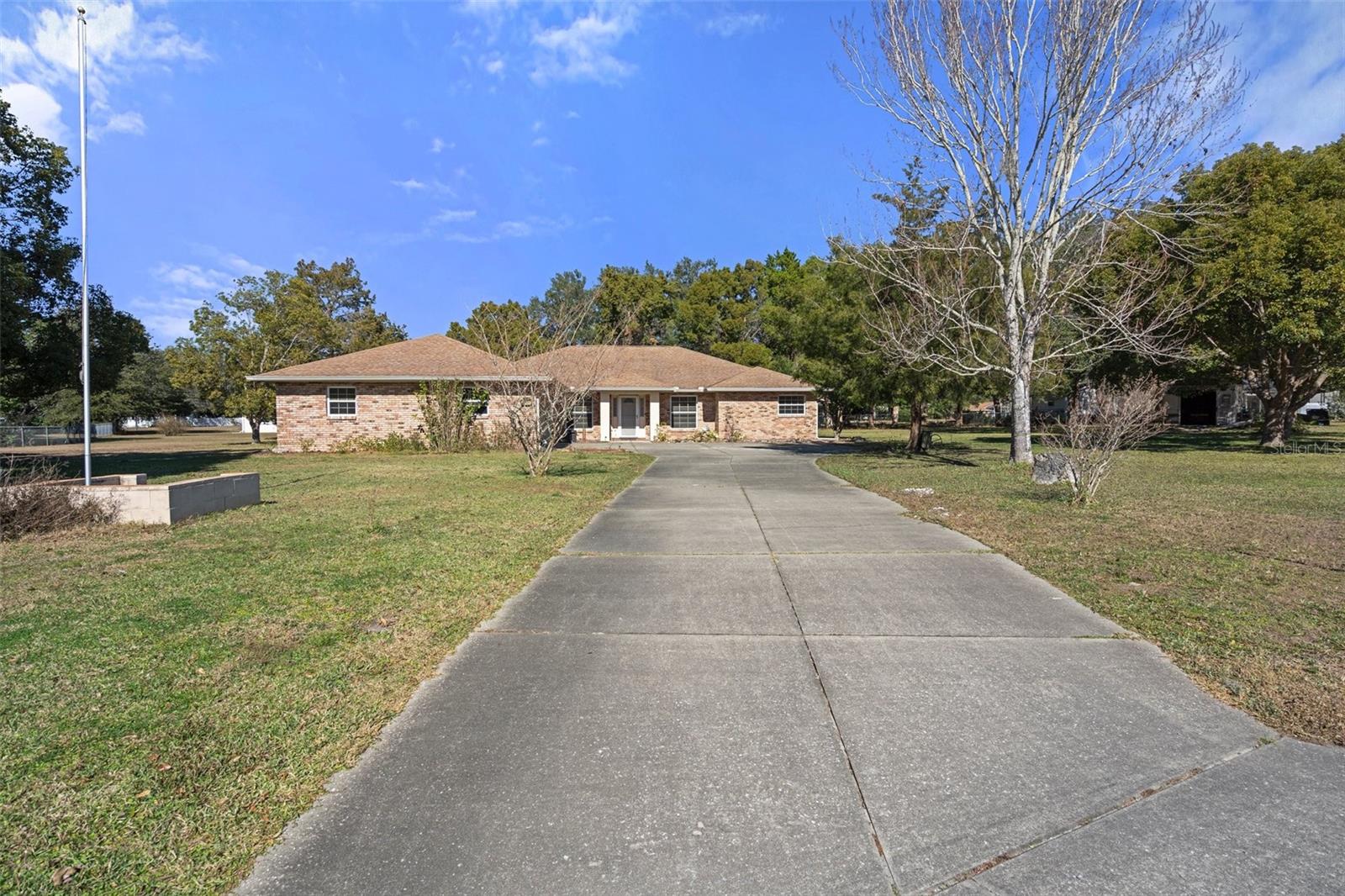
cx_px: 672
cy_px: 448
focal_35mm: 18
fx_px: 672
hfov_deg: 90.0
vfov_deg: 67.4
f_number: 8
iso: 400
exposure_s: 1/250
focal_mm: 18
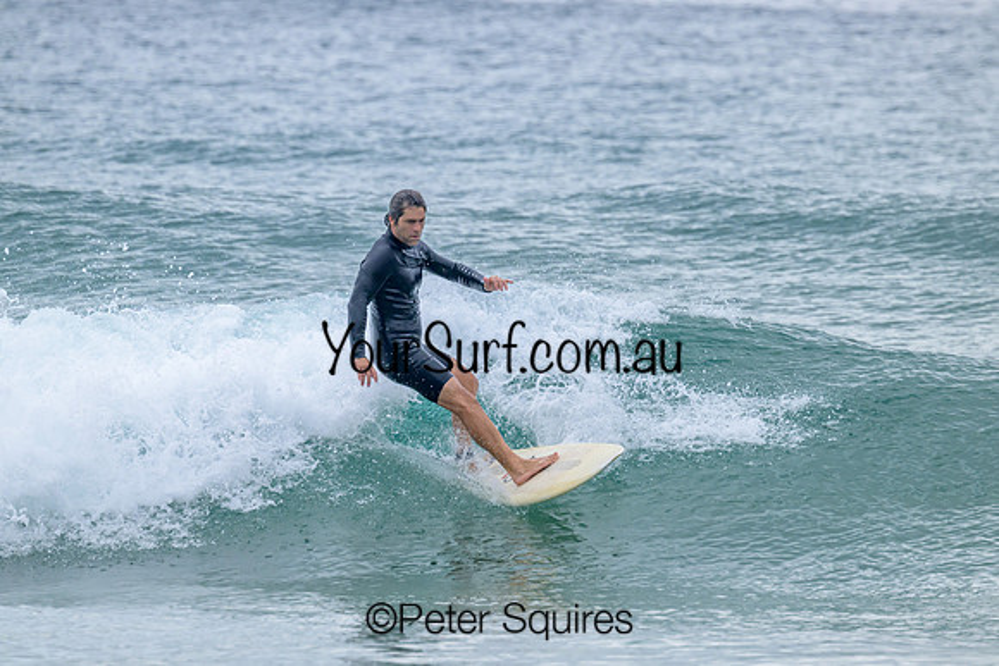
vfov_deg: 2.2
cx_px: 500
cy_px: 333
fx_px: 17337
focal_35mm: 625
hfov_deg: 3.3
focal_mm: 610
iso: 1100
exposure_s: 1/2000
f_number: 11
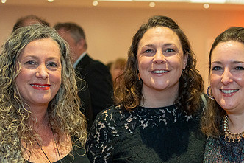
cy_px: 106
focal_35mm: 76
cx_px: 175
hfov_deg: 26.4
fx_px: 515
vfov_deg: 17.9
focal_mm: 35
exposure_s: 1/80
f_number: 1.8
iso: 1250
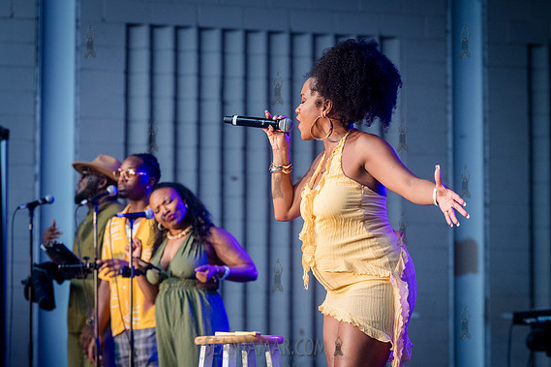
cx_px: 262
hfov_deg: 15.4
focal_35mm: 133
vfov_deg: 10.3
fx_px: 2035
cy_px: 208
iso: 3200
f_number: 4
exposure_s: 1/400
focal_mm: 112
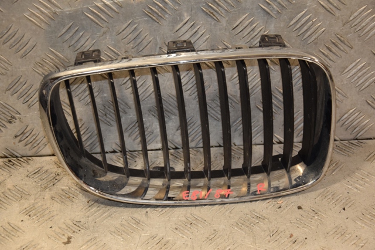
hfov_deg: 20.6
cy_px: 125
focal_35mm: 99
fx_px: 1031
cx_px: 188
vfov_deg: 13.8
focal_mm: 66
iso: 800
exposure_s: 1/200
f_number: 5.3
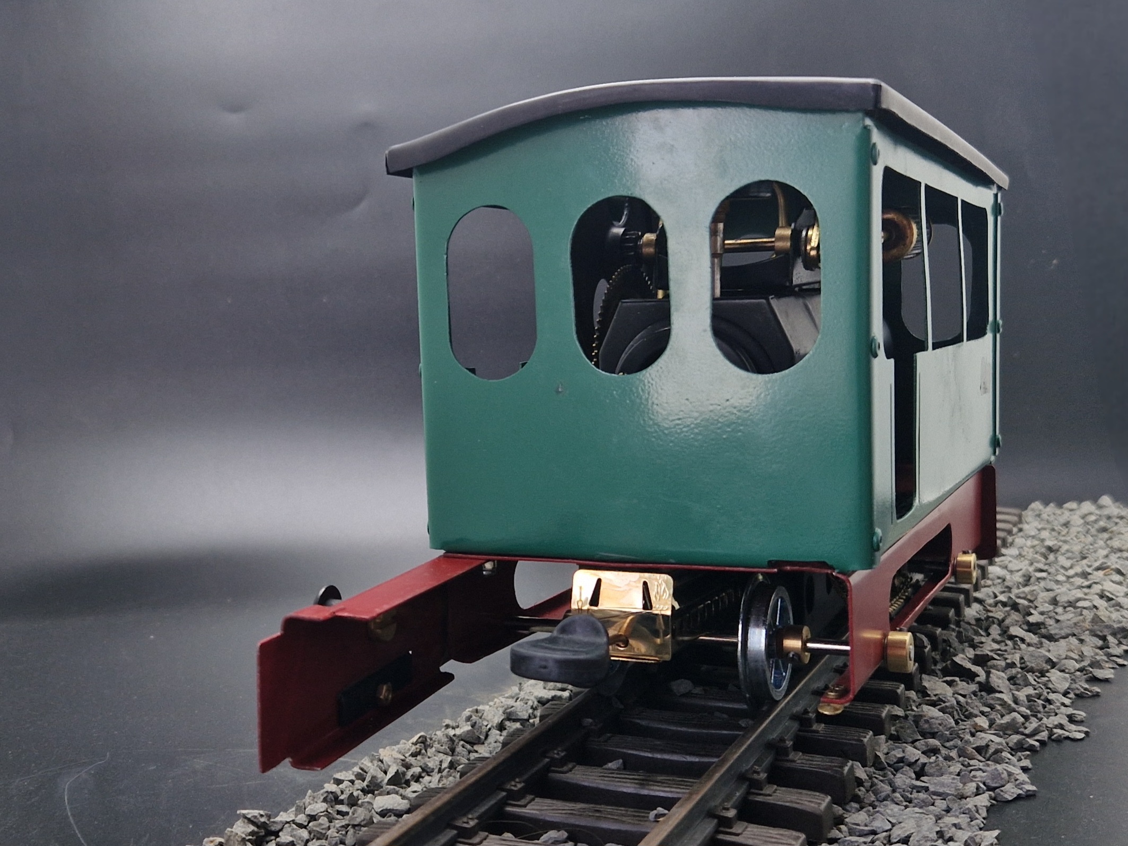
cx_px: 564
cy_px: 423
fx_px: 749
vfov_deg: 58.9
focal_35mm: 23
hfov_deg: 73.9
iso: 50
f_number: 1.8
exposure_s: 1/385
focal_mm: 5.4
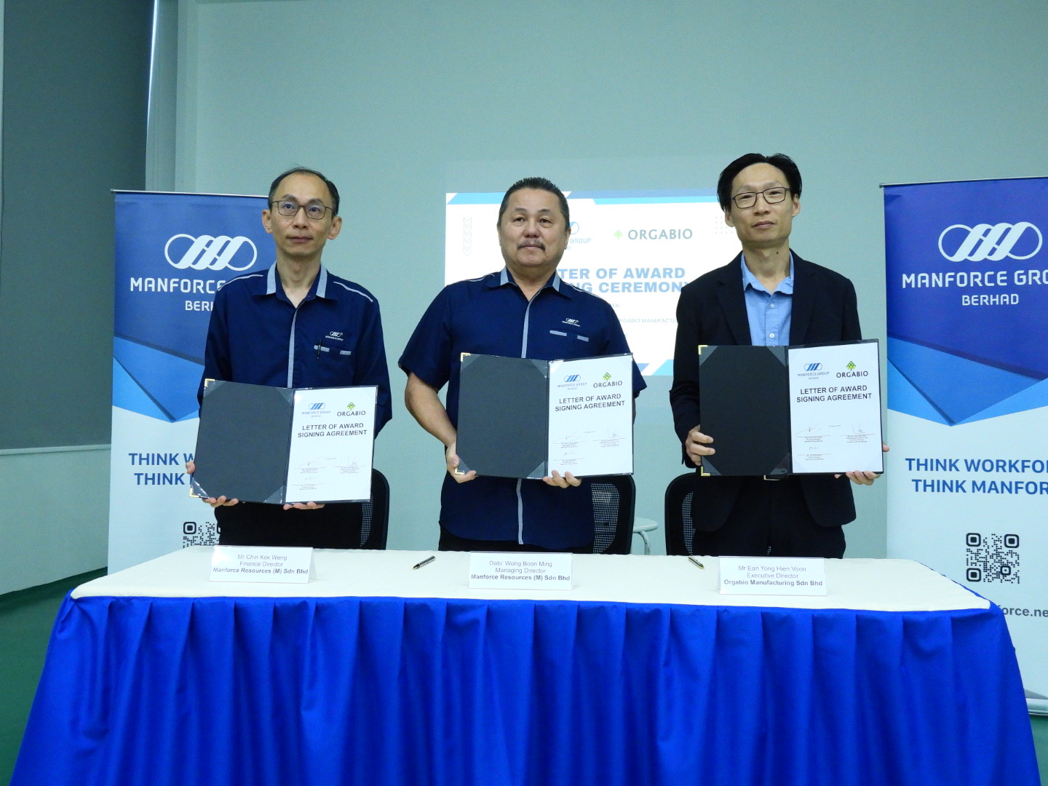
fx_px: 1060
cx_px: 524
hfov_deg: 52.6
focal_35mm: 35
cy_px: 393
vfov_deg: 40.7
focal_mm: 6.2
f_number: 3.2
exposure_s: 1/50
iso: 560
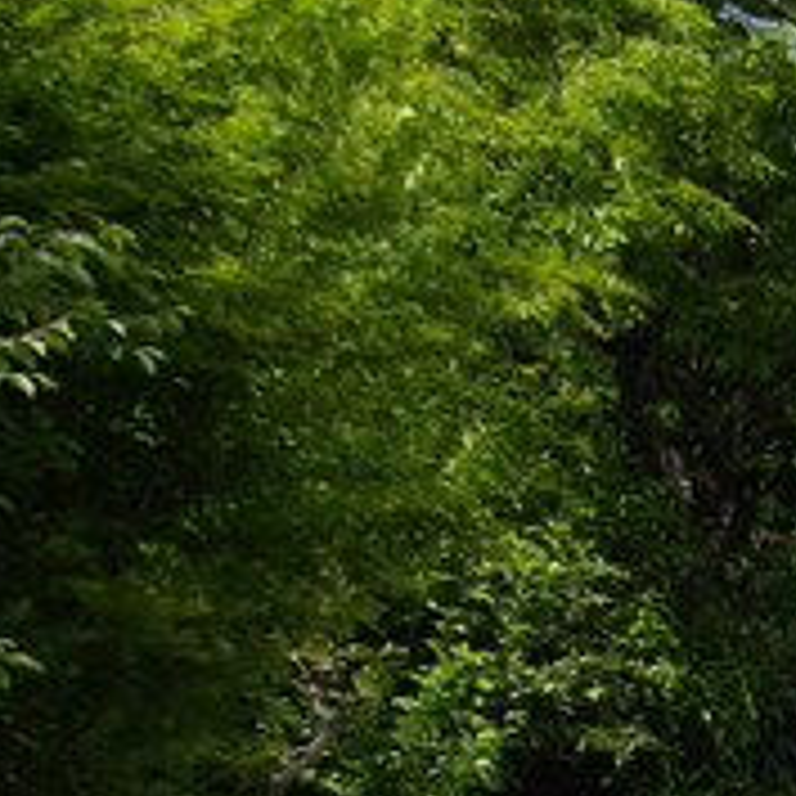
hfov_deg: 10.8
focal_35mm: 157
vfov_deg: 10.7
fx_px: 4085
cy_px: 1259
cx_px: 1084
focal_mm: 6.2
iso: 80
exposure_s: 1/200
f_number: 5.6
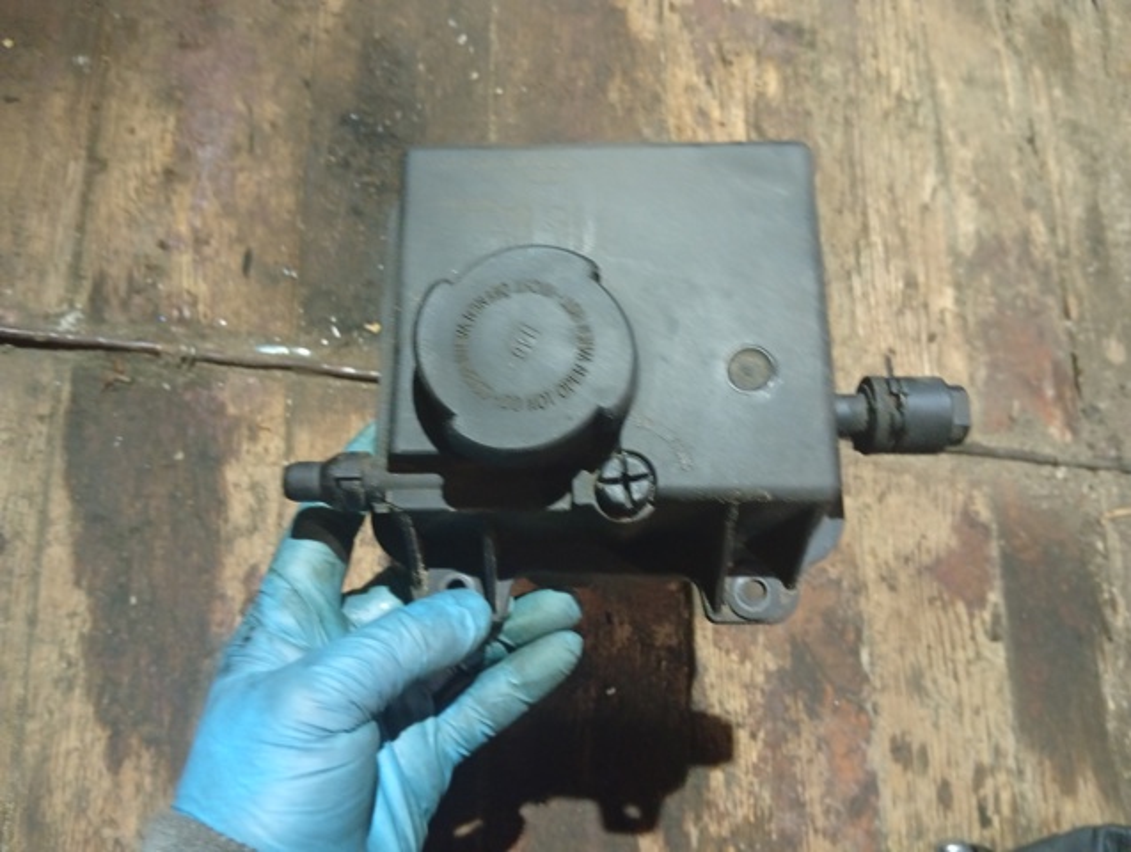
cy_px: 426
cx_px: 566
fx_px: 851
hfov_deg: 67.2
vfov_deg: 53.2
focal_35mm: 26
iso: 2377
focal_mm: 3.96
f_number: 1.8
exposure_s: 1/16.7
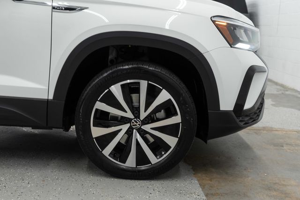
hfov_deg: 46.4
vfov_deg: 31.9
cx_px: 150
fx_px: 350
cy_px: 100
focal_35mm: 42
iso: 250
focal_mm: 28
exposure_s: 1/40
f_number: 3.5
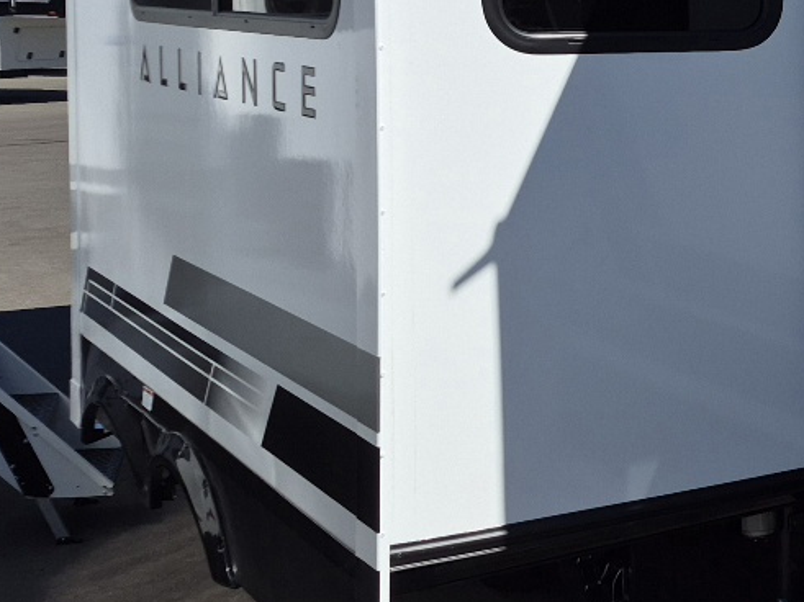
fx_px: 1742
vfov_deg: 19.5
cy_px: 167
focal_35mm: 75
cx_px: 1076
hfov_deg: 22.8
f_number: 1.8
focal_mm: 5.4
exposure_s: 1/10000
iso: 64
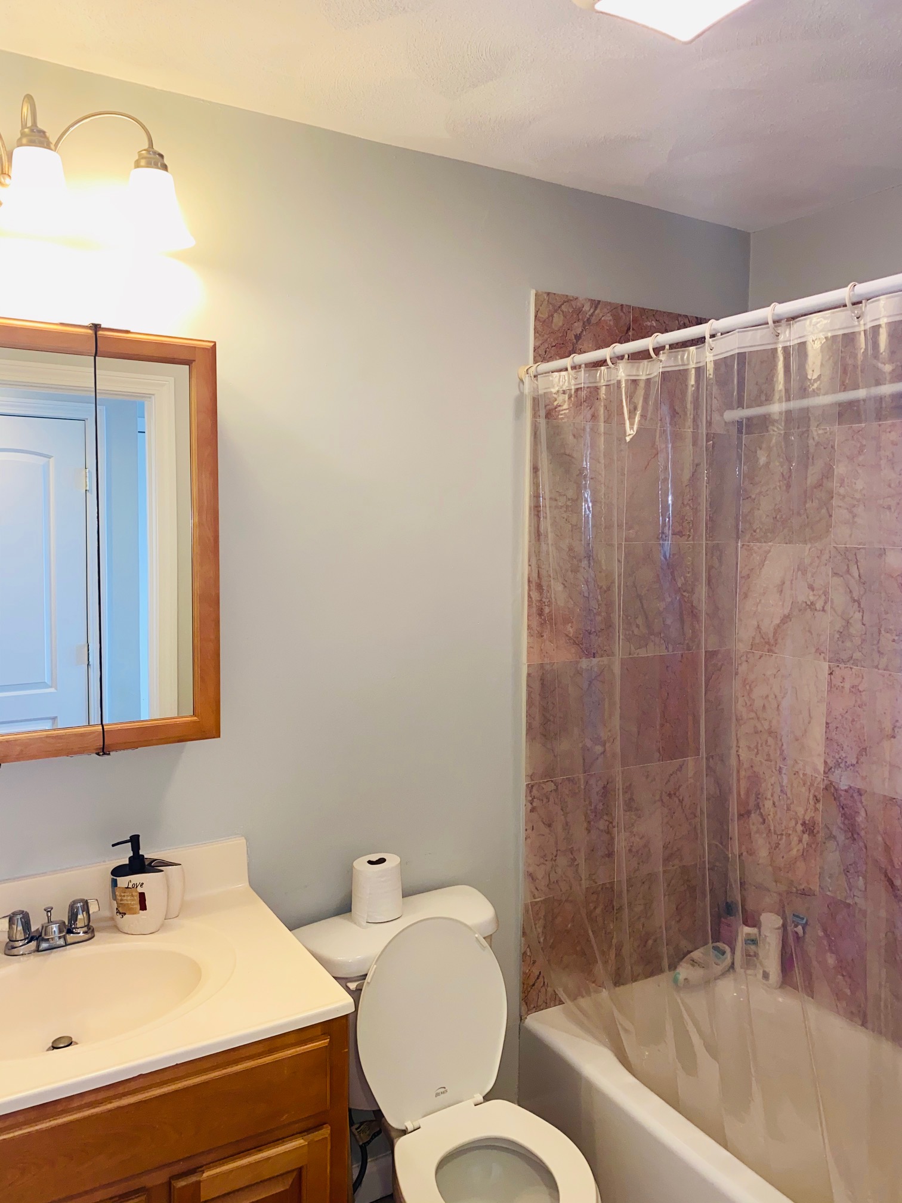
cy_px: 602
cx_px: 451
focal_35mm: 26
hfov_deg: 53.1
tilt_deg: -3.2
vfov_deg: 67.3
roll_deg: -0.6
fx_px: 903
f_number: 1.8
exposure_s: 1/24
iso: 40
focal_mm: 4.25
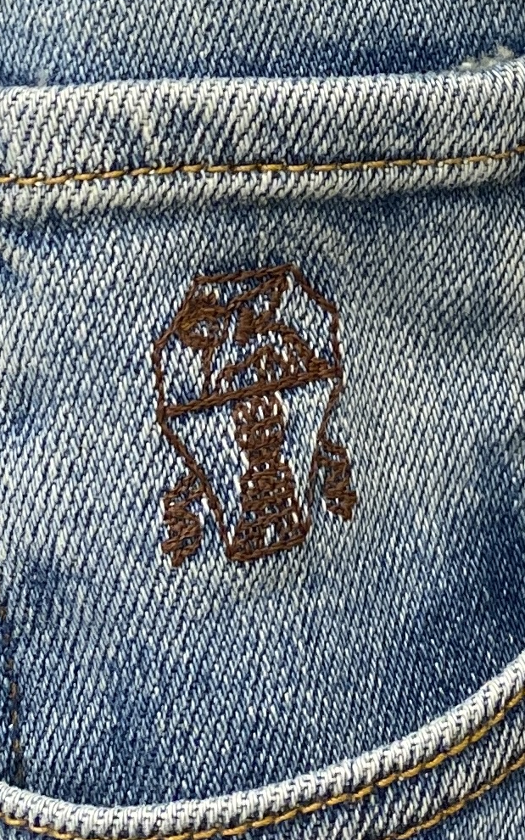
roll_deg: +2.9
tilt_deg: -9.6
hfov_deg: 44.5
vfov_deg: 66.5
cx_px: 244
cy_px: 414
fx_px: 641
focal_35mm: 28
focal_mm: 4.25
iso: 125
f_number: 1.8
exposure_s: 1/121
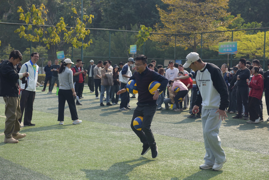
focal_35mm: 70
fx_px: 523
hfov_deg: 28.8
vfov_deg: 19.5
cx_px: 134
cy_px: 90
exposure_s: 1/1600
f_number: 4.5
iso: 320
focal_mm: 70
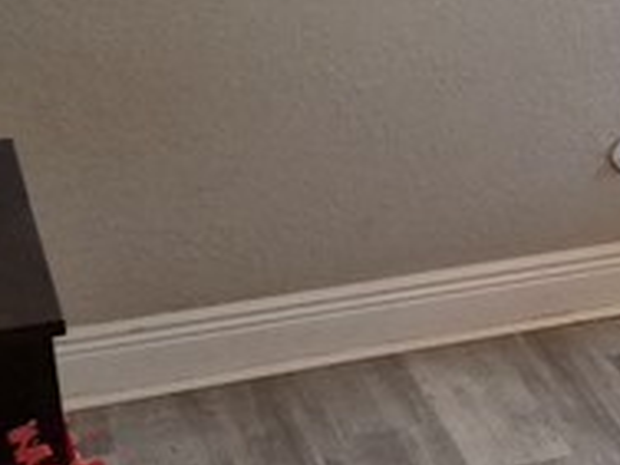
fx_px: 2239
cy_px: 102
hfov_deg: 12.0
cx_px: 1570
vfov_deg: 11.8
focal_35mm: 125
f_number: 1.8
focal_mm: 5.4
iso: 640
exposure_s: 1/120
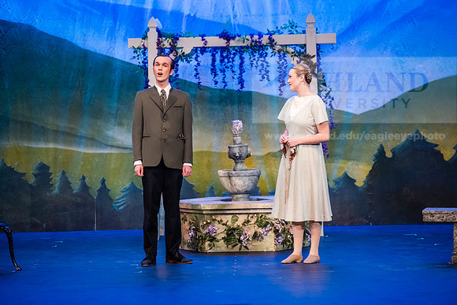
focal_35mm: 160
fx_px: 2031
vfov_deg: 8.6
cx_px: 228
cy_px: 152
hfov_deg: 12.8
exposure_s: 1/250
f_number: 3.5
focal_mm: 160
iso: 3200
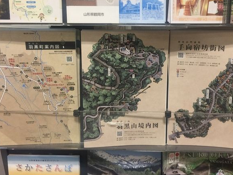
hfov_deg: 45.7
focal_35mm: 41
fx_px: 276
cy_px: 68
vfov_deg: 35.0
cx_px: 128
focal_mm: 4.15
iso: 40
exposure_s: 1/15
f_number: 2.2
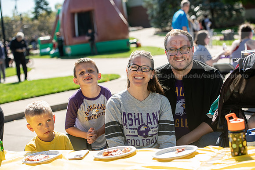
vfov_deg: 17.5
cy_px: 85
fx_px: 553
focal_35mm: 78
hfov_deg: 26.0
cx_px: 128
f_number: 4
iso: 64
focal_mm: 78
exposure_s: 1/320
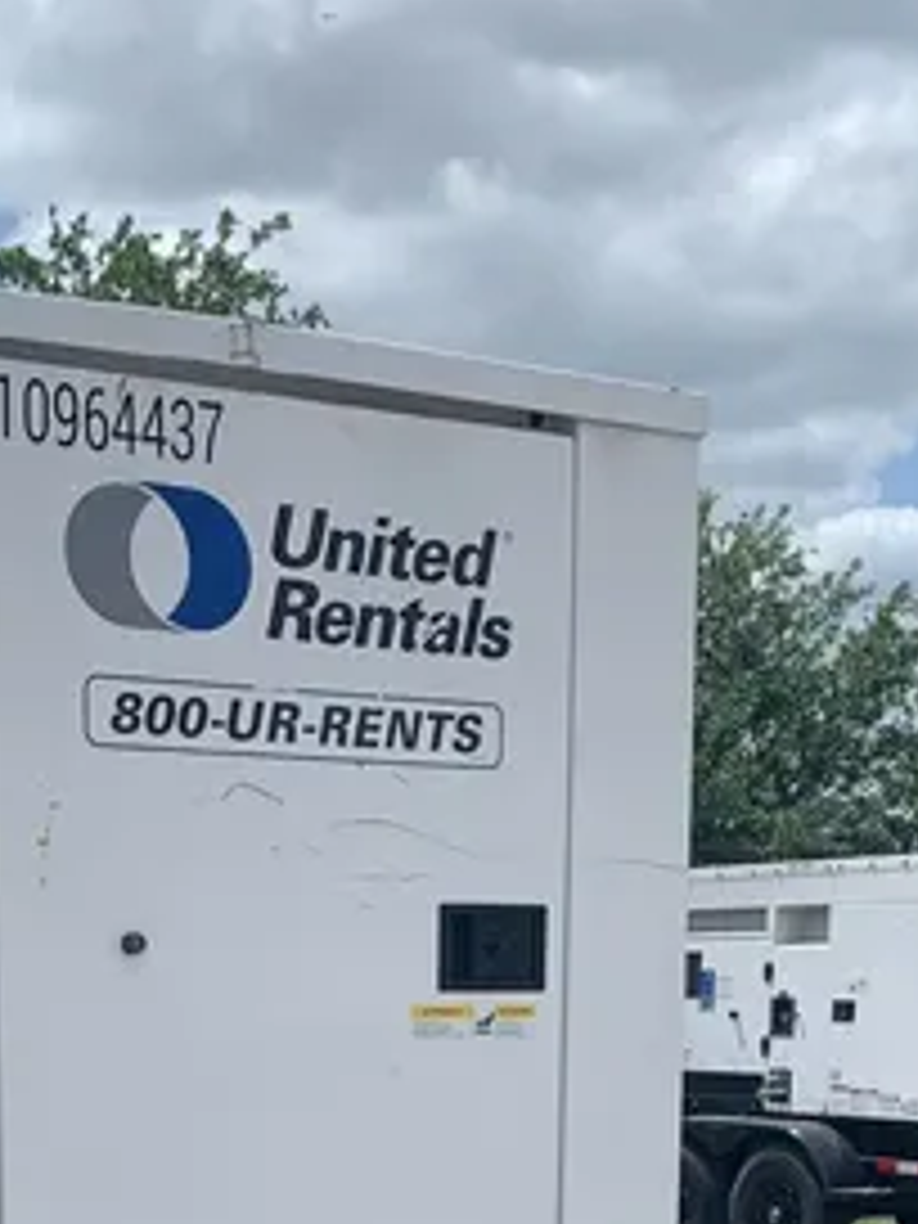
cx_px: 207
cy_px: 1501
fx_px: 2475
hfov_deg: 20.8
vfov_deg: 24.8
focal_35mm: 70
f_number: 1.8
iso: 25
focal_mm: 4.25
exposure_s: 1/3521
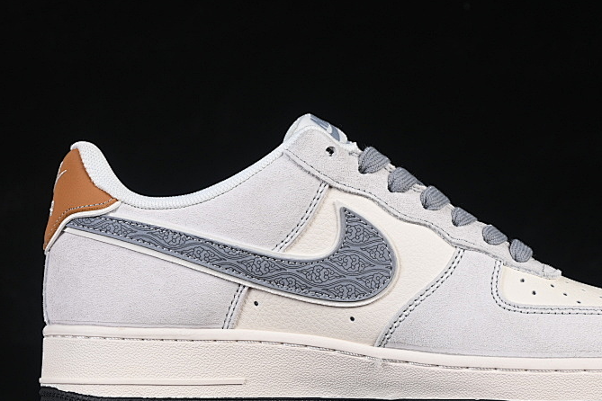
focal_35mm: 121
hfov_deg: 16.9
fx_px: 2023
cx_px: 383
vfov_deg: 11.3
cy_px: 225
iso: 160
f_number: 8
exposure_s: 1/80
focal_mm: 50
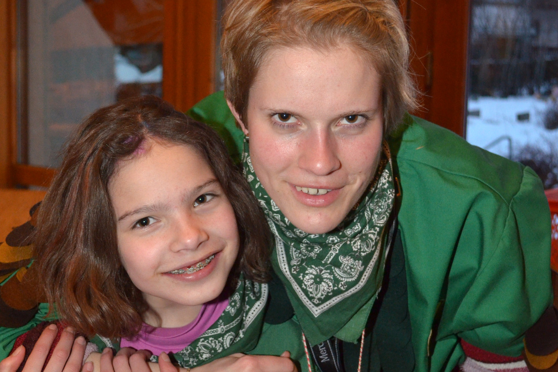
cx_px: 279
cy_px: 186
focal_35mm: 39
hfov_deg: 49.6
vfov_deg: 34.2
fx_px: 604
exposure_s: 1/60
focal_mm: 26
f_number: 4.2
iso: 2000
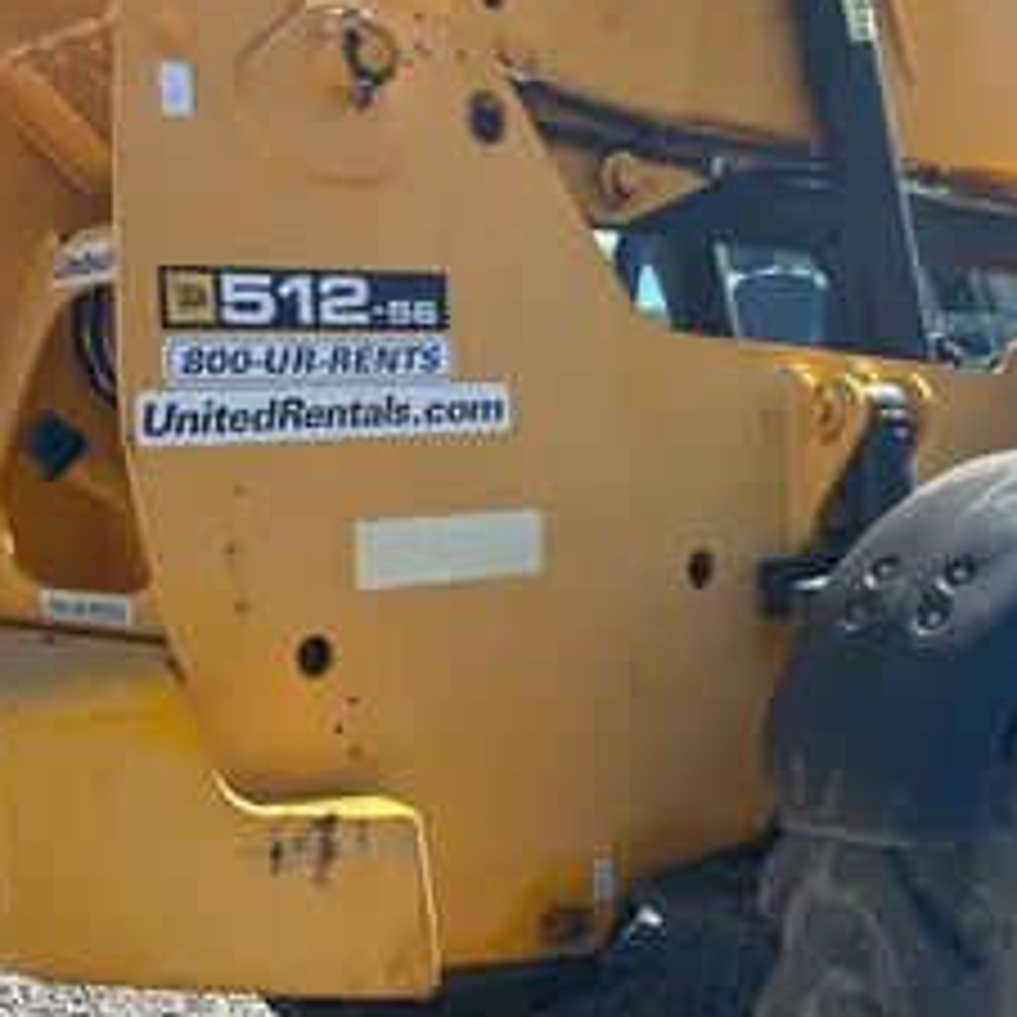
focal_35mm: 56
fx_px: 1861
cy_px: 475
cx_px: 932
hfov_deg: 29.2
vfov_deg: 30.5
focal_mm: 5.7
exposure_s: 1/2353
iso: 50
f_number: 1.5
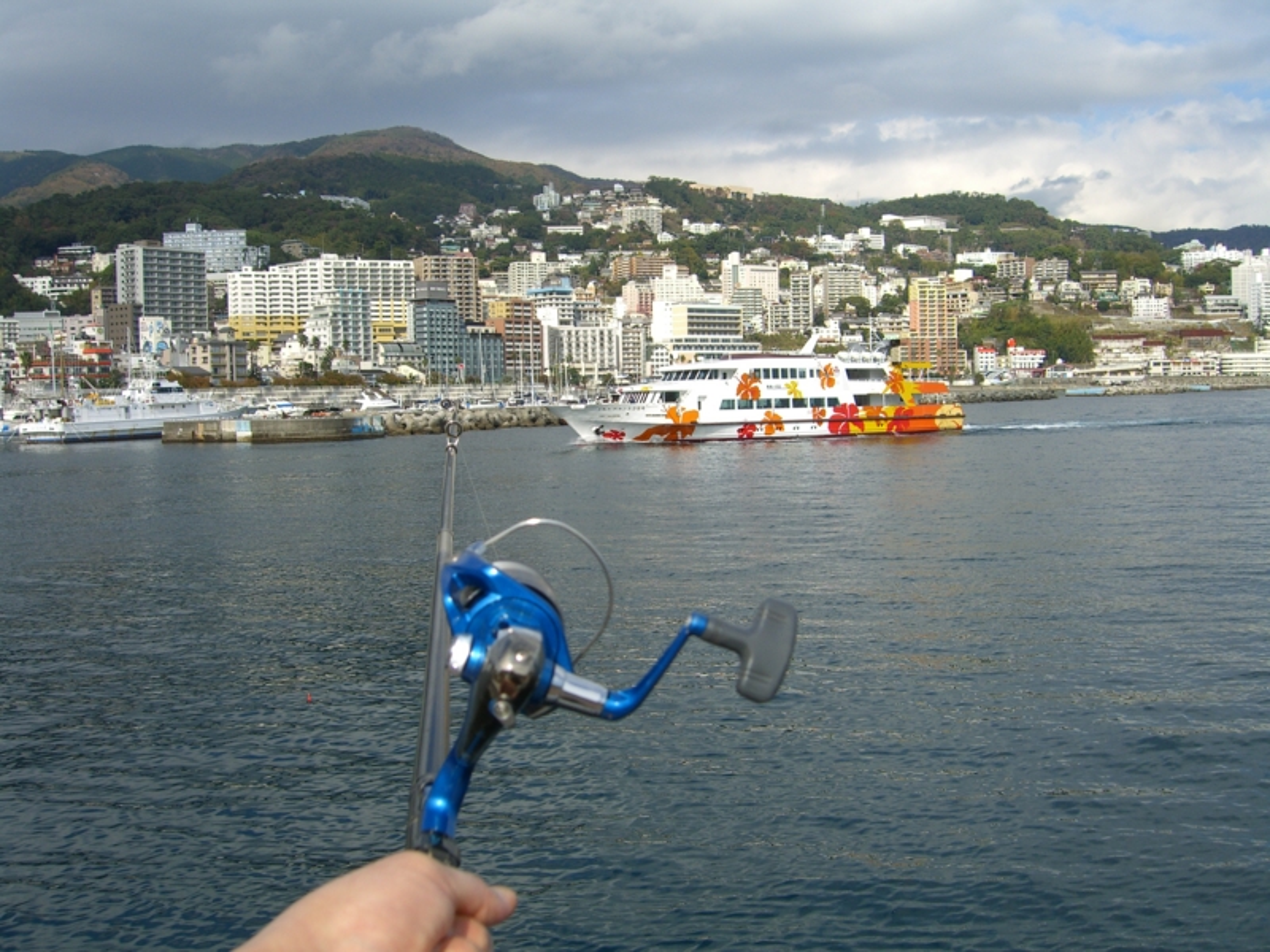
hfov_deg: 49.0
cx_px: 635
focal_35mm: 38
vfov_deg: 37.7
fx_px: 1394
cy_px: 476
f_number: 8
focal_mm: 7.9
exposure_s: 1/200
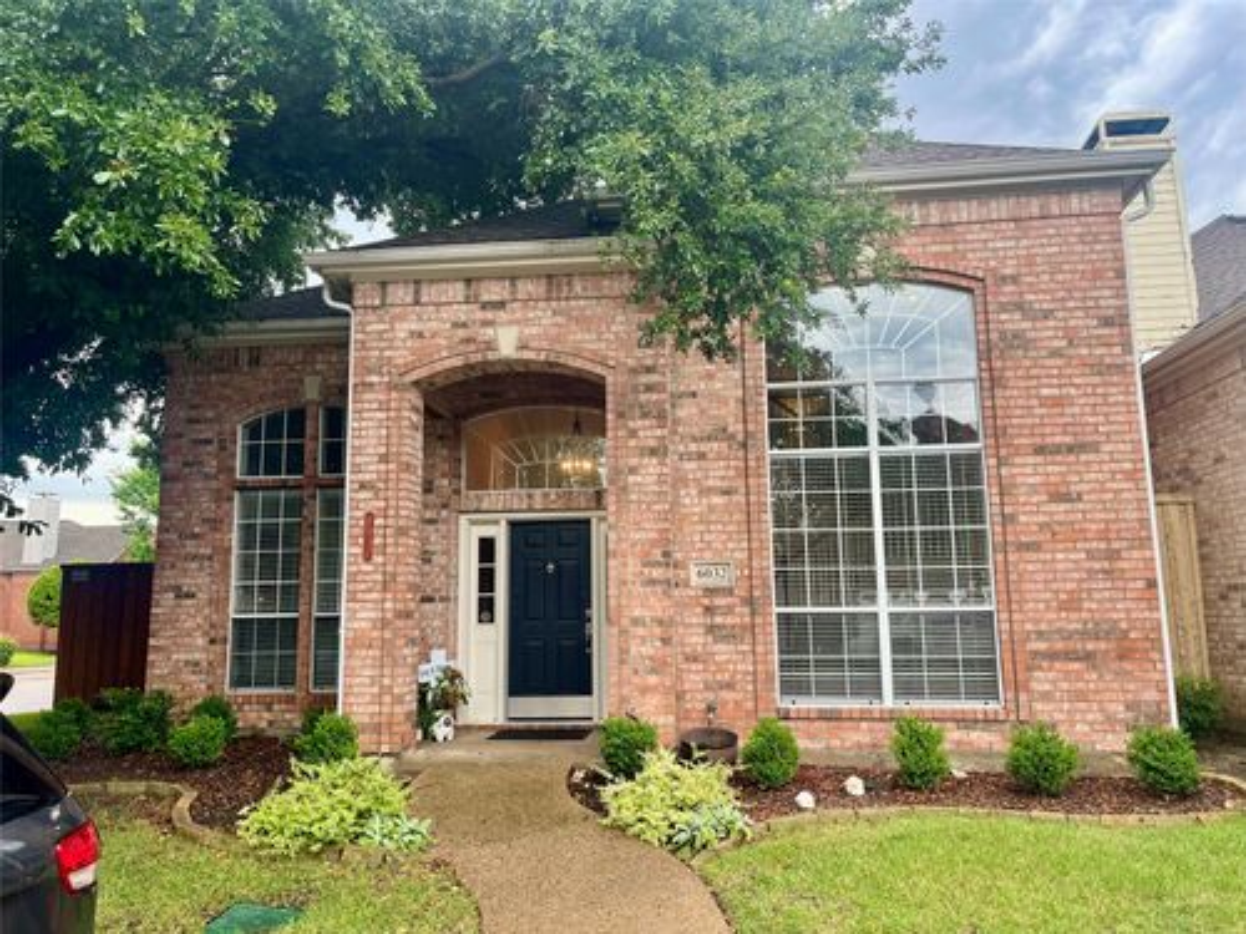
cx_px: 623
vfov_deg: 53.1
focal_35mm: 26
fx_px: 936
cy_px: 467
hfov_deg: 67.3
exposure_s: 1/216
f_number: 1.6
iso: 40
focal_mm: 5.1
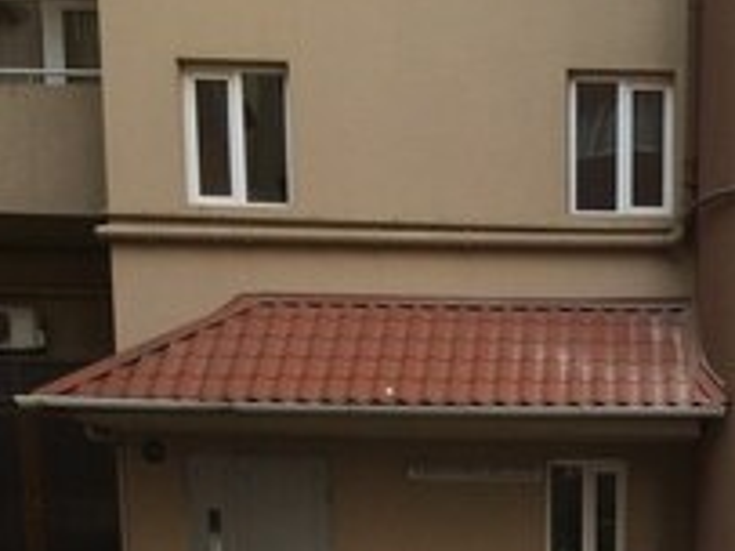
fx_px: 1507
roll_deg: +0.5
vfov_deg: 18.2
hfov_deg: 26.6
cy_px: 852
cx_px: 641
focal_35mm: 71
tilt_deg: -10.1
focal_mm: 4.15
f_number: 2.2
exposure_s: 1/243
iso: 32
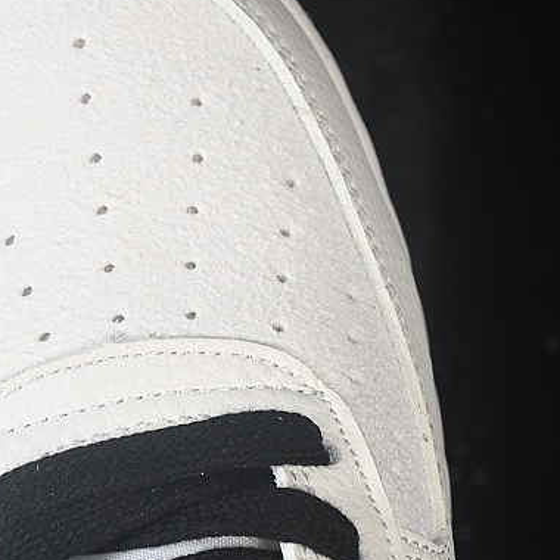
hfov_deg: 9.6
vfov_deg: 9.7
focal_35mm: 181
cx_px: 87
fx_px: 3313
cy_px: 355
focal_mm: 50
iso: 160
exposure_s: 1/80
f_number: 7.1
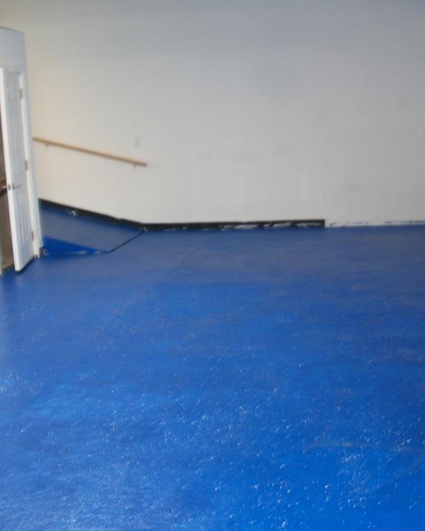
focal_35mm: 46
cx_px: 311
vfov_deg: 40.3
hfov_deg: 32.2
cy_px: 265
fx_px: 723
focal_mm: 6.3
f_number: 3.1
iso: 167
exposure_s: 1/6
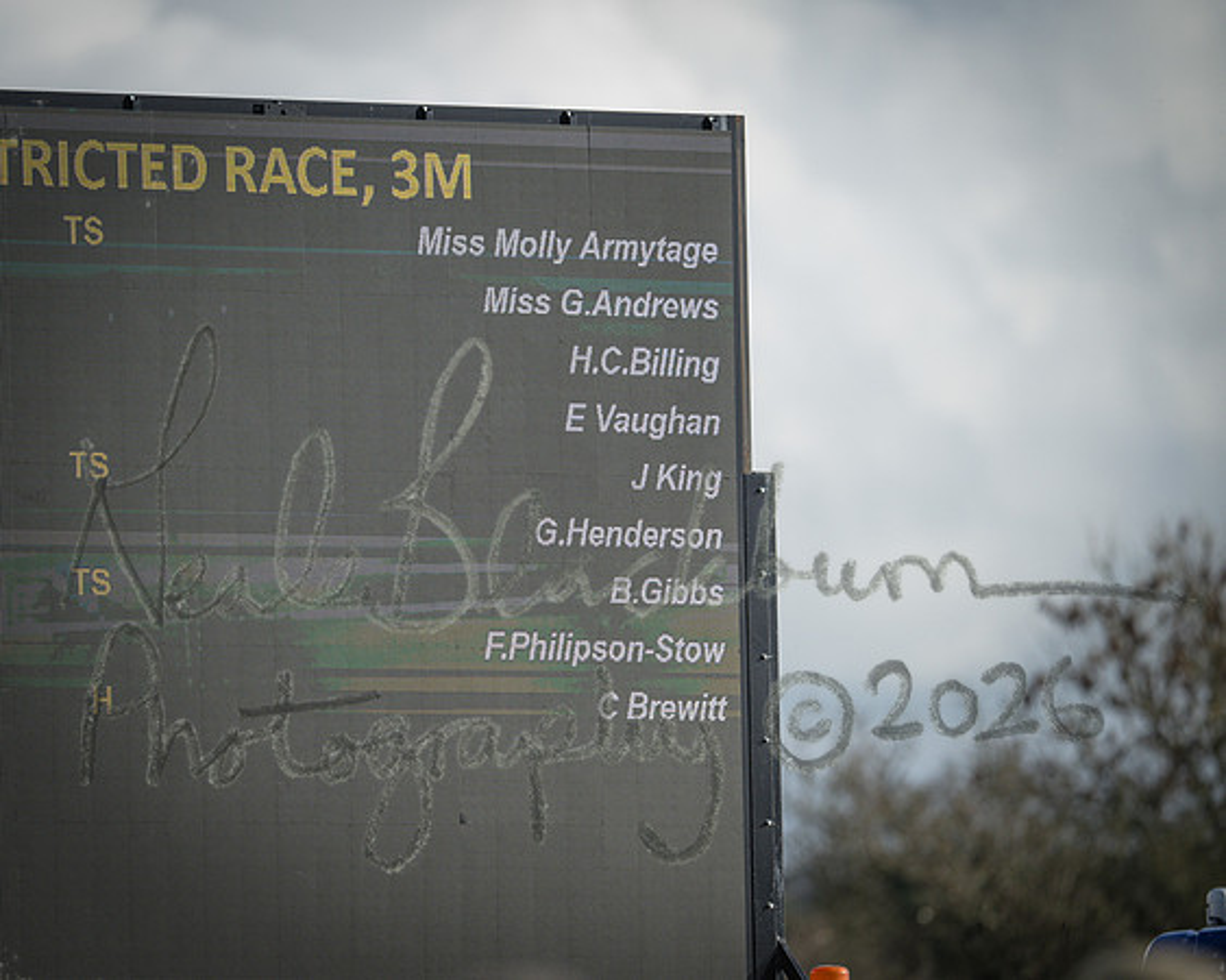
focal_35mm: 470
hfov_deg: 4.1
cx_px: 501
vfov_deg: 3.3
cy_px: 486
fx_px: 17049
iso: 800
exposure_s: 1/2000
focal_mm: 400
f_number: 5
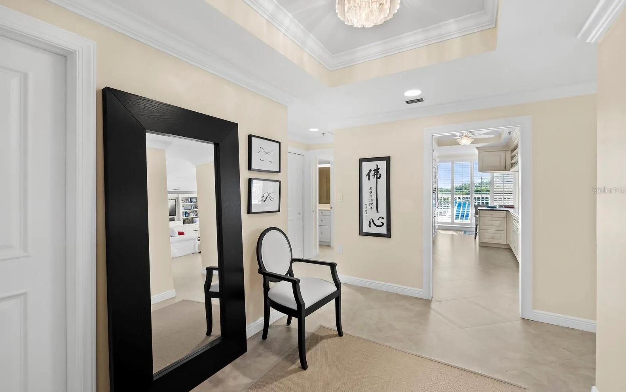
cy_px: 190
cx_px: 313
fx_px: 256
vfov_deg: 74.8
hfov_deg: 101.5
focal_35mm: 15
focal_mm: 7
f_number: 8
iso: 400
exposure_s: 1/5
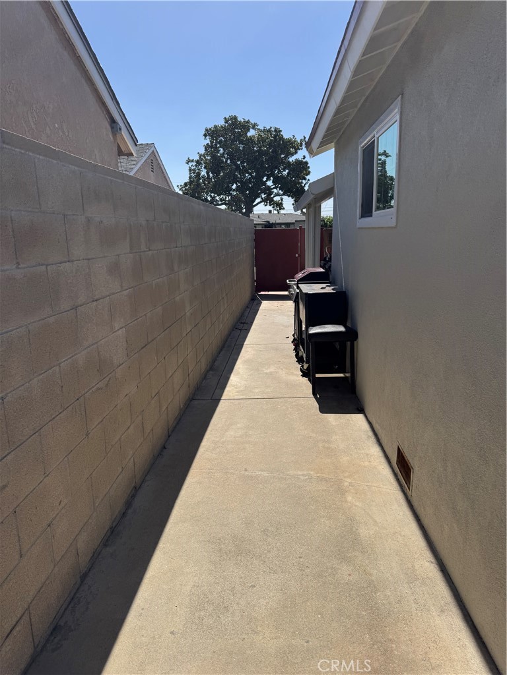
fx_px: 469
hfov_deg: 56.8
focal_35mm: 24
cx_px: 254
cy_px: 338
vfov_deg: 71.6
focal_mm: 6.76
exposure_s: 1/6410
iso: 80
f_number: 1.78
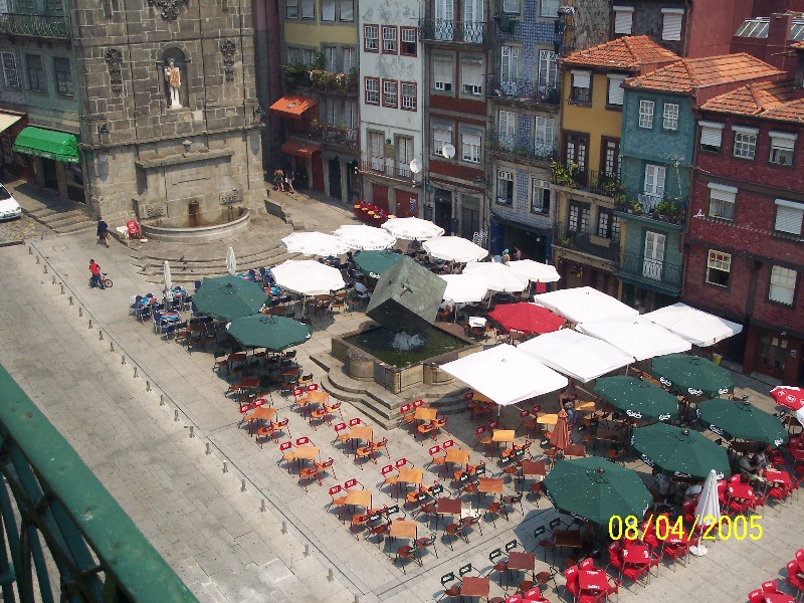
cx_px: 402
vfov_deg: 37.7
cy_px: 302
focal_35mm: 38
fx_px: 883
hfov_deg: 49.0
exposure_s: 1/700
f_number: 4.8
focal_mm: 8
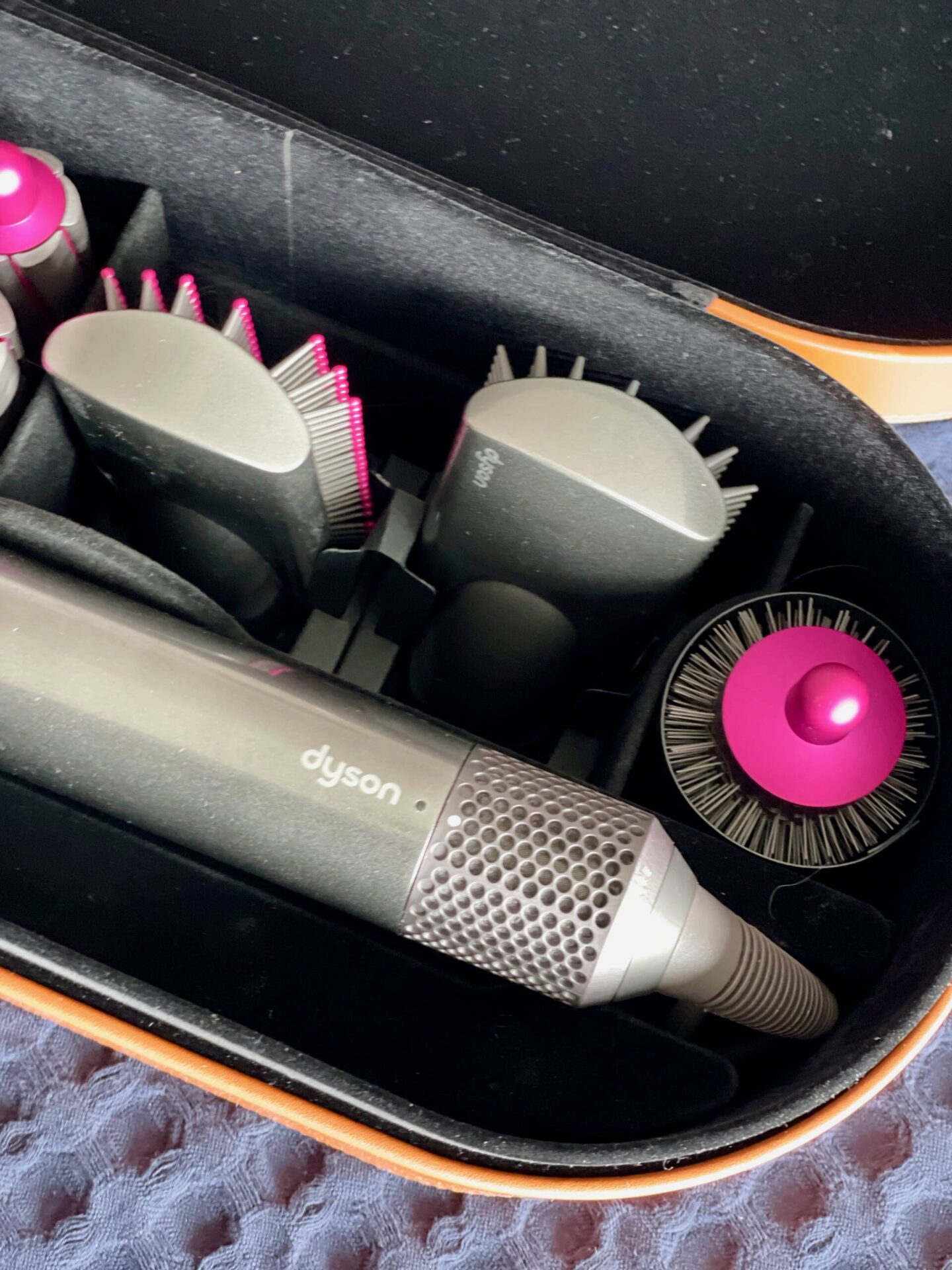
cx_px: 476
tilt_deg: -79.8
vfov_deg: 36.8
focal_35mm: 52
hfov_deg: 28.0
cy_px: 635
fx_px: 1907
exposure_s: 1/24
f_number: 2
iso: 500
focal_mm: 6
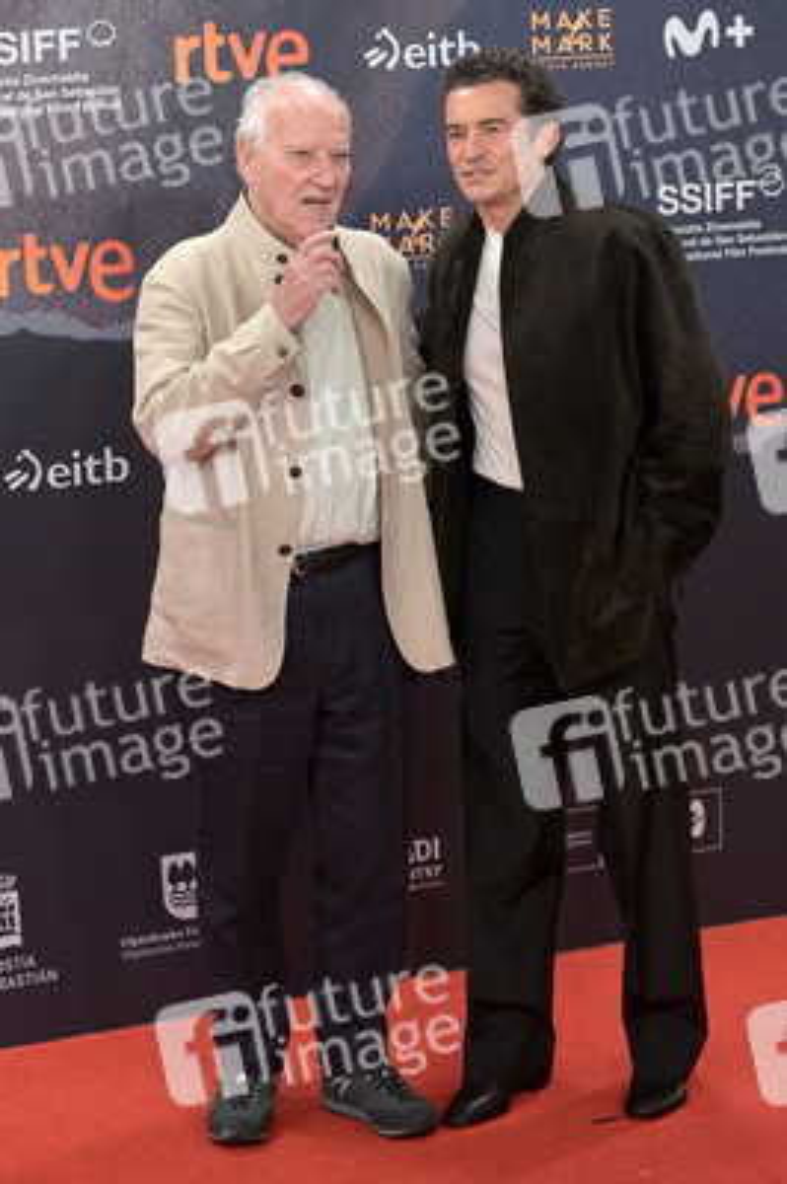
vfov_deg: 24.8
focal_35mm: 82
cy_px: 592
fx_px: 2693
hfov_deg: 16.6
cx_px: 394
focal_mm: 82
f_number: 5
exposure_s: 1/400
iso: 1250
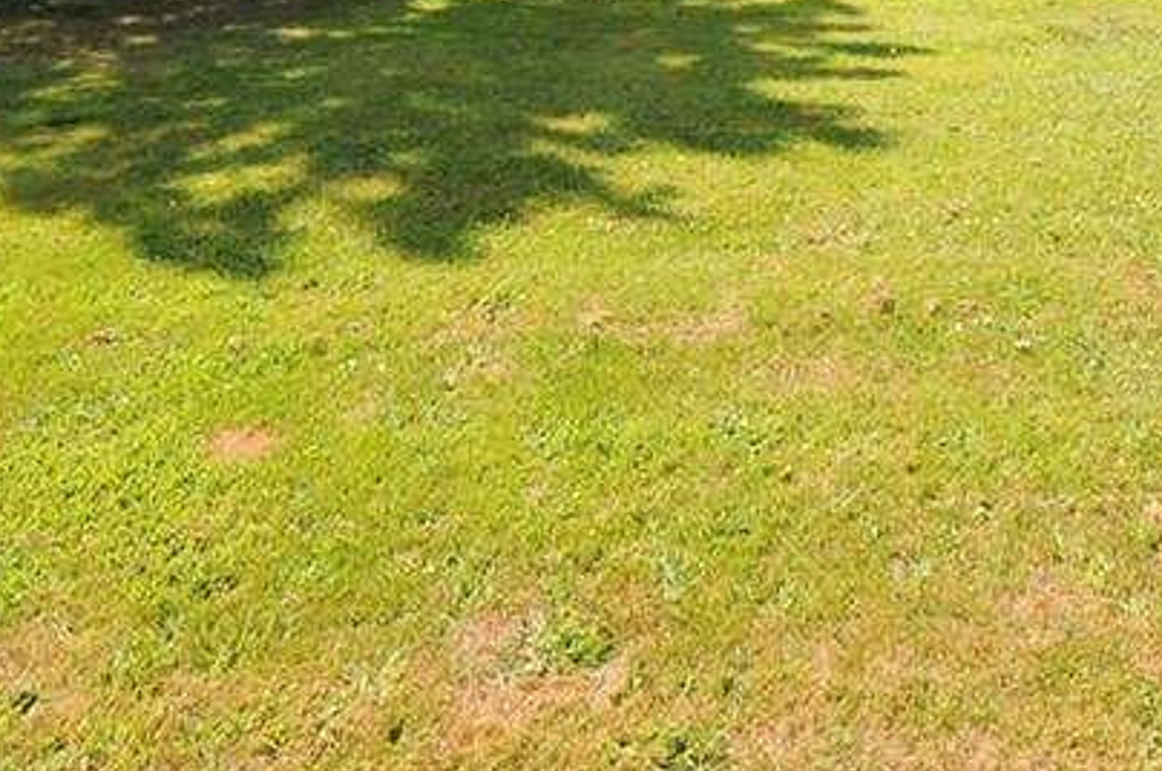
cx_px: 788
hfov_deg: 49.7
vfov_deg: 29.6
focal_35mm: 38
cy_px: -171
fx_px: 1225
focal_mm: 10
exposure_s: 1/500
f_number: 6.7
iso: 800
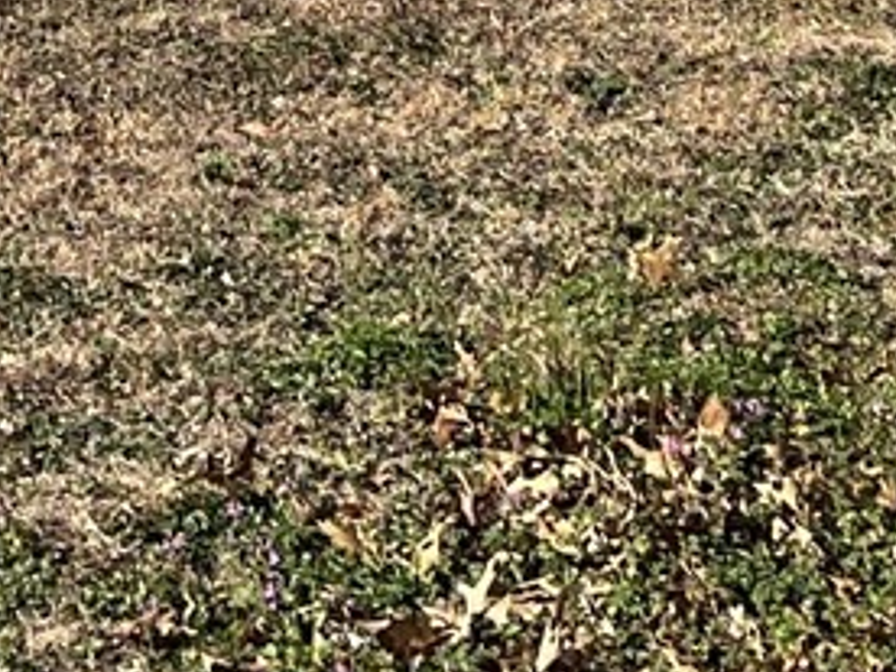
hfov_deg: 10.7
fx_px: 4685
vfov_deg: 7.4
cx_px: -218
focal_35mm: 181
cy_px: -1234
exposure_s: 1/3215
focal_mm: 5.1
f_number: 1.6
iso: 50
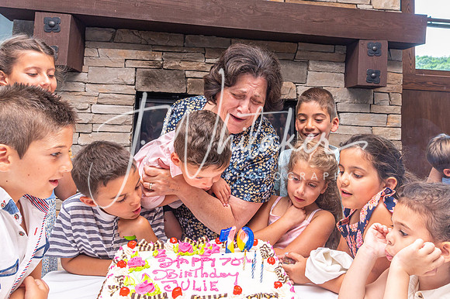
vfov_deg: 39.6
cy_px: 95
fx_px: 410
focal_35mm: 33
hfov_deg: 57.3
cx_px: 258
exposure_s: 1/125
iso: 800
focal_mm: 24
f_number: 10
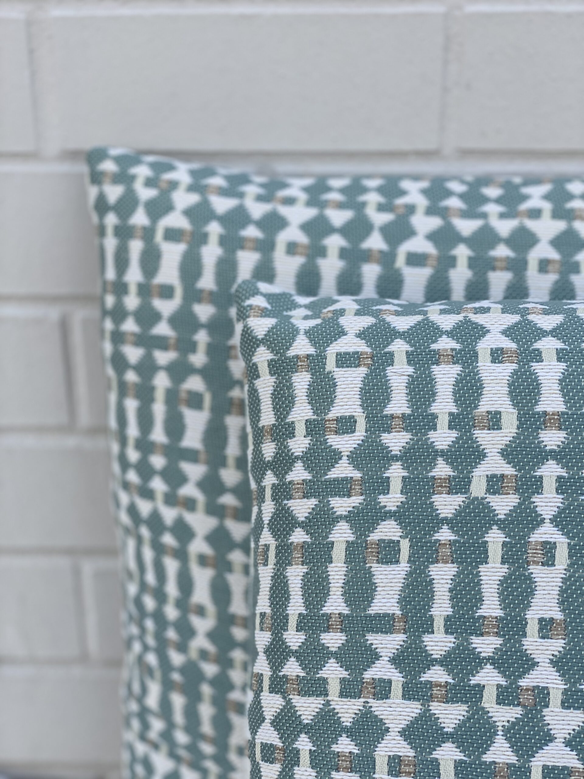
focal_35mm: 52
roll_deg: +0.1
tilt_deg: -20.6
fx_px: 1170
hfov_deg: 28.0
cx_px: 292
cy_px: 390
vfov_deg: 36.8
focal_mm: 6
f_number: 2
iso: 20
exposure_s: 1/959
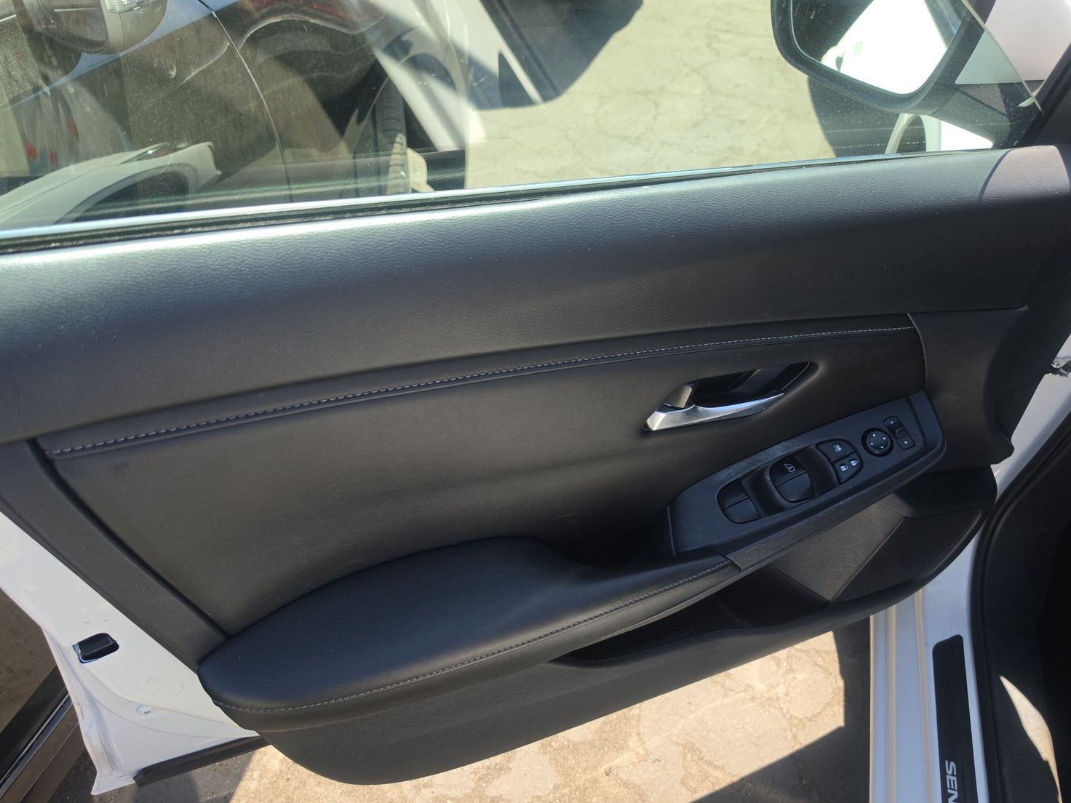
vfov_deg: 54.8
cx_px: 560
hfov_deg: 69.4
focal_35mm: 25
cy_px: 431
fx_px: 773
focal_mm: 6.5
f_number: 1.4
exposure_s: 1/150
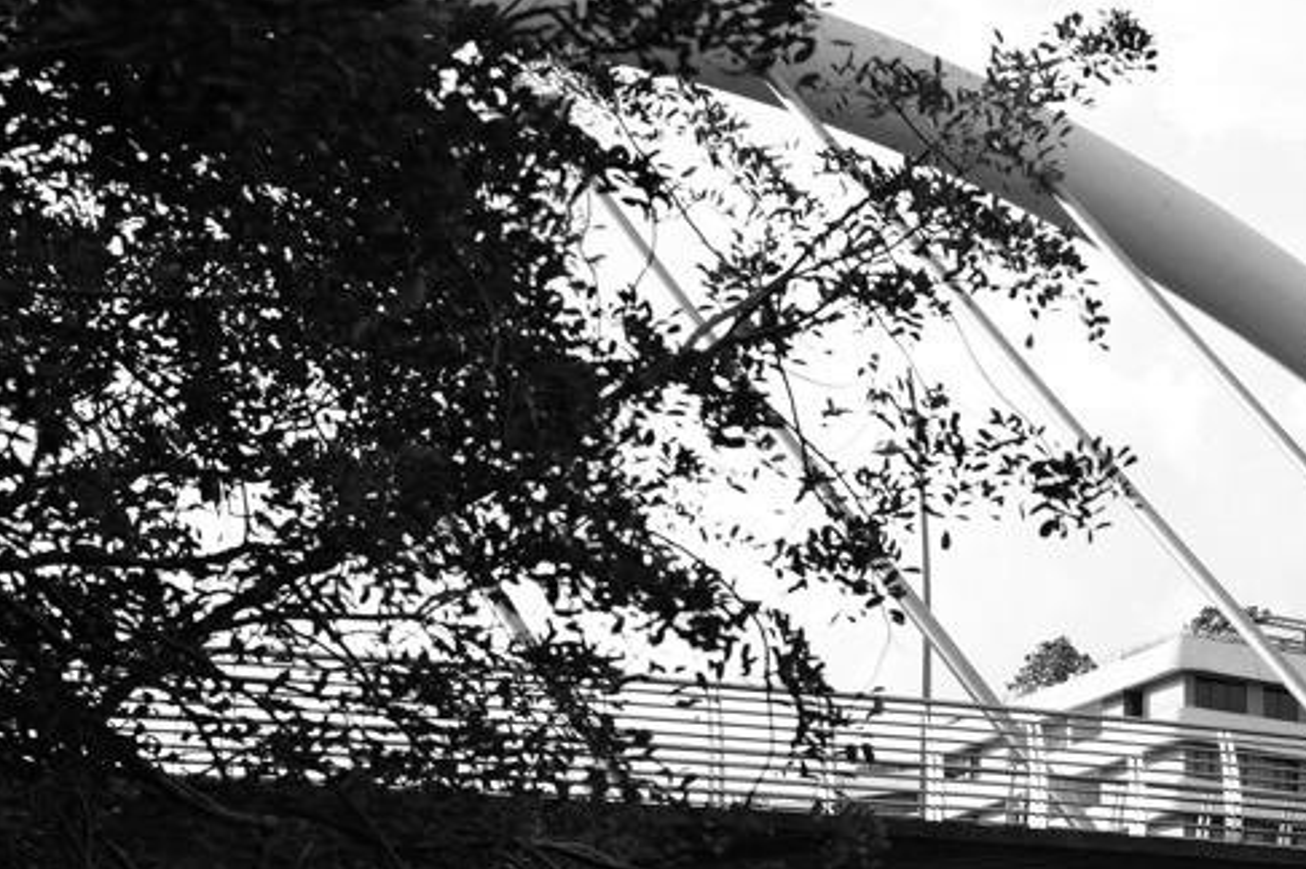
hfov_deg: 17.5
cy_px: 1014
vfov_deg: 11.9
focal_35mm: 113
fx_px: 4096
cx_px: 1453
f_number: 4.5
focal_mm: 43
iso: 100
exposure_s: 1/320
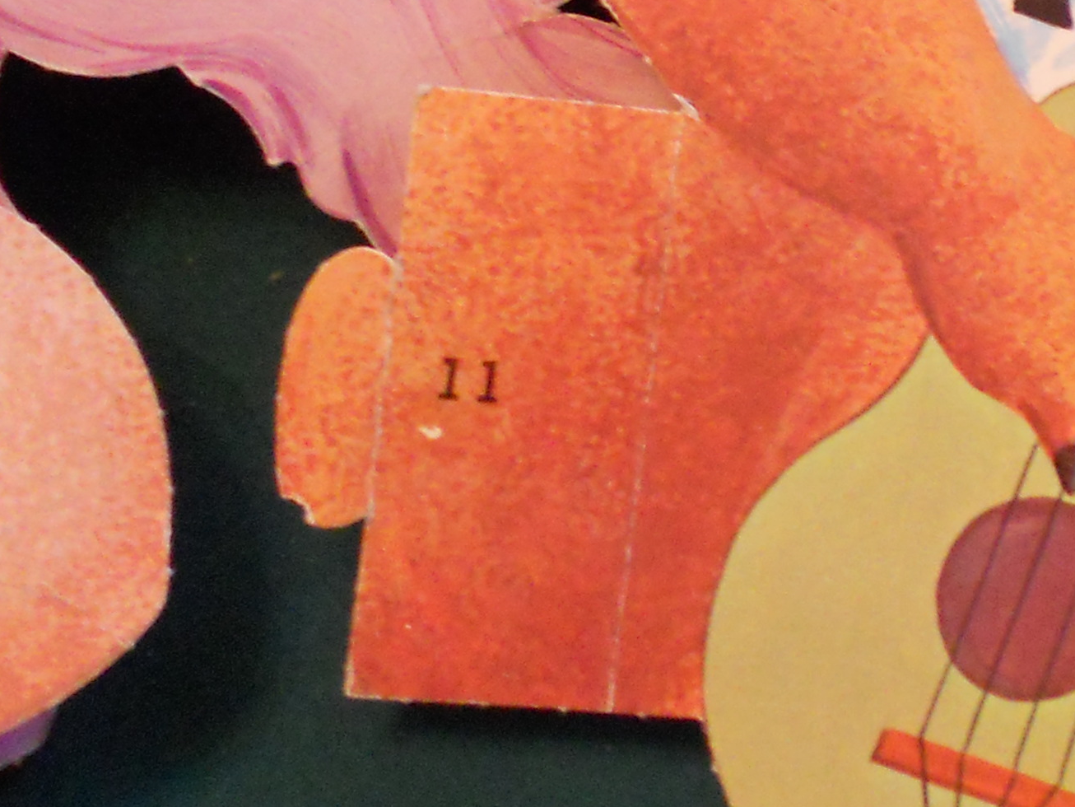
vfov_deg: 14.6
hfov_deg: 18.8
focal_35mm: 98
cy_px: -150
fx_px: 3044
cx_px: 1335
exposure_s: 1/30
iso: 400
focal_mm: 5.8
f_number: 3.5
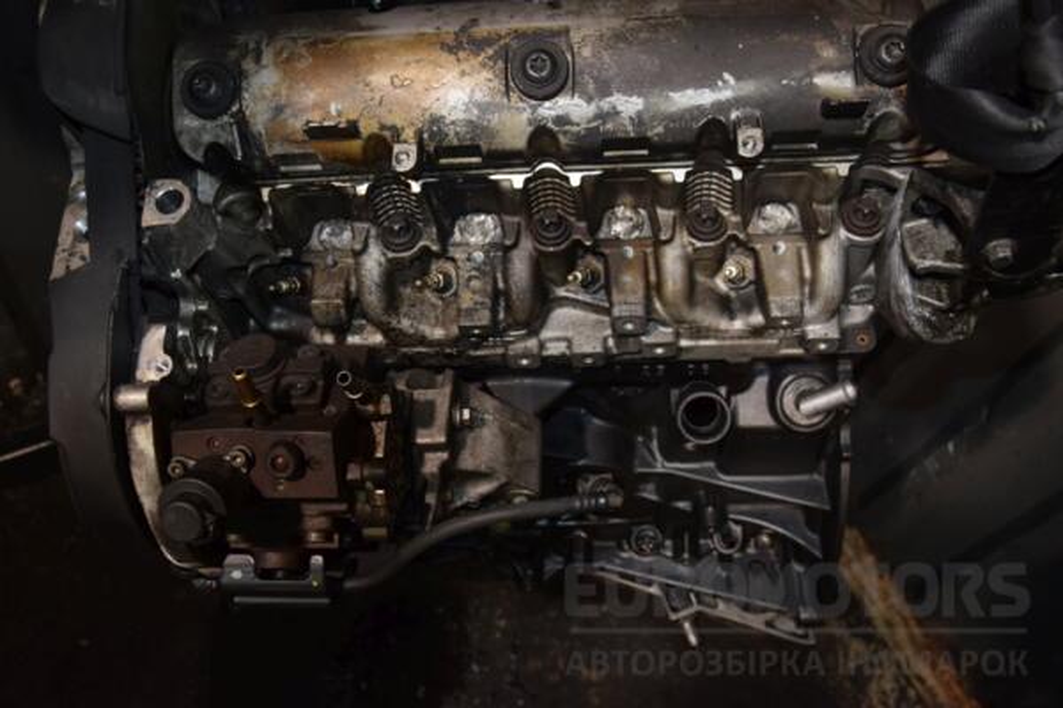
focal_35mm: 33
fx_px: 974
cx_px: 532
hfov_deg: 57.2
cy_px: 354
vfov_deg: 40.0
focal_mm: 22
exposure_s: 1/60
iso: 800
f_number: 5
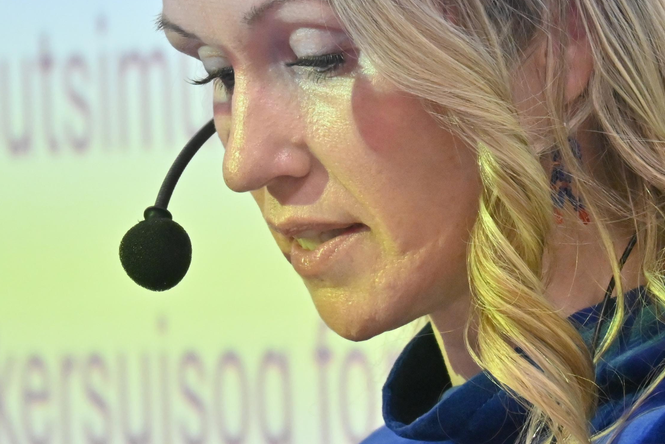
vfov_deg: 1.5
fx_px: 17271
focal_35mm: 935
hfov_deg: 2.2
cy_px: 177
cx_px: 374
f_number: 6.3
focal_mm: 250
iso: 2000
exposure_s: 1/125
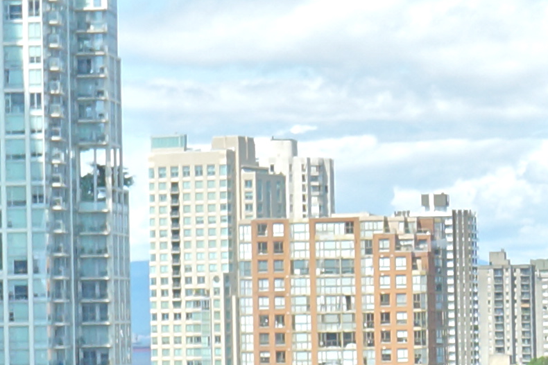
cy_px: 329
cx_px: 793
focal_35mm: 149
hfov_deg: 13.1
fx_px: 2268
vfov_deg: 9.2
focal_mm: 16
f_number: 8
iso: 200
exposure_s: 1/400
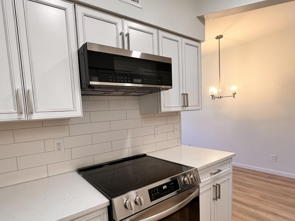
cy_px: 130
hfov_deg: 86.9
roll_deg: +3.7
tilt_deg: -5.0
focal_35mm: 18
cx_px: 122
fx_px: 153
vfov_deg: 71.0
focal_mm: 1.57
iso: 200
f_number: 1.8
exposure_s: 1/120
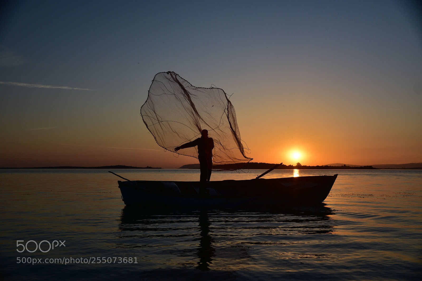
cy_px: 140
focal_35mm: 39
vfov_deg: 34.2
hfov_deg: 49.5
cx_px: 211
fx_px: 457
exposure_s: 1/800
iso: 100
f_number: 4
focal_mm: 26
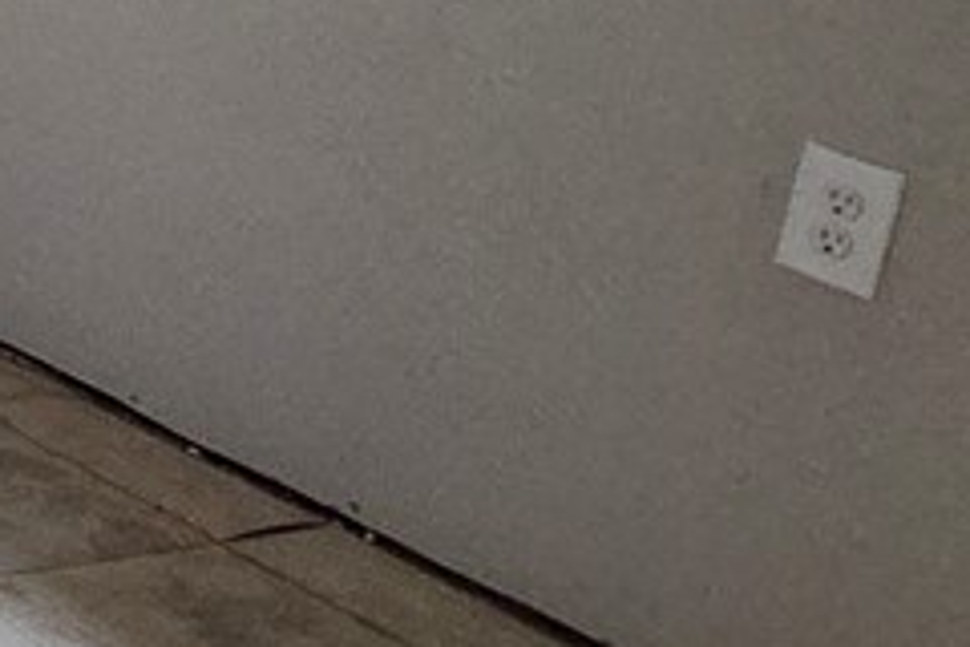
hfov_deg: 12.9
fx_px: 2425
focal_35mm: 90
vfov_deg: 14.0
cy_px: -384
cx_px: -1665
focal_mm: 2.2
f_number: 2.2
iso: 250
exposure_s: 1/120
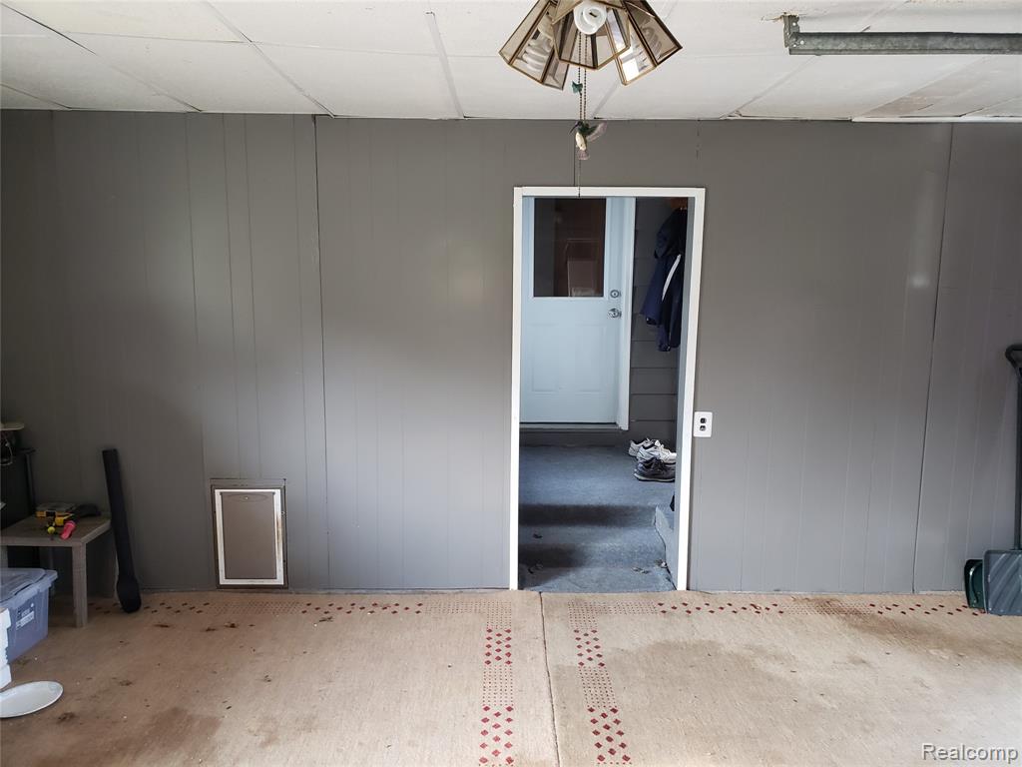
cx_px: 511
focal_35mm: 26
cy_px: 384
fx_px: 768
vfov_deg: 53.1
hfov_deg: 67.3
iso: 250
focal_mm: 4.3
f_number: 2.4
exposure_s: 1/40
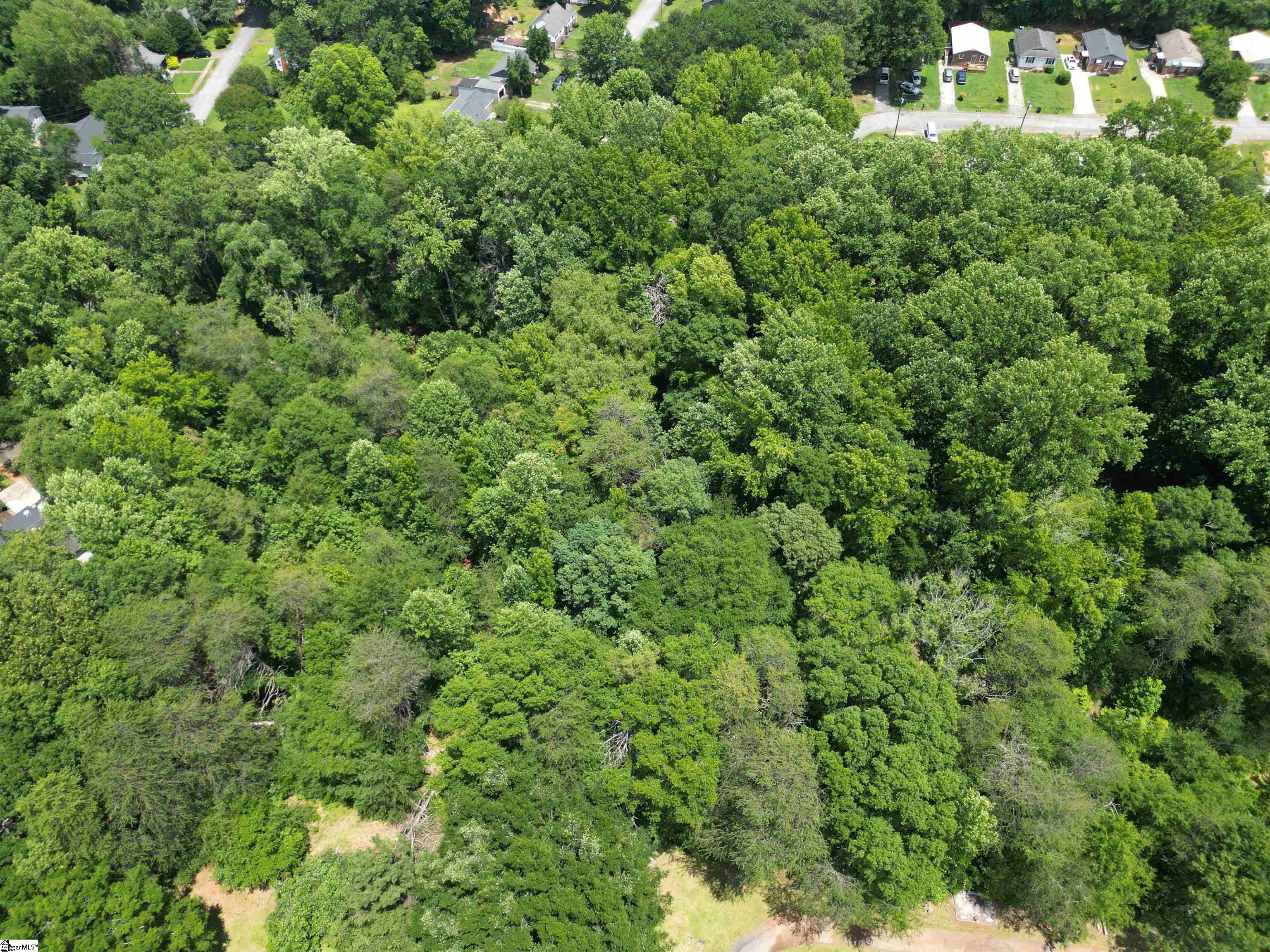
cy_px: 476
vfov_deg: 56.8
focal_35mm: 24
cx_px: 635
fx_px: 881
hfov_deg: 71.6
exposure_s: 1/1250
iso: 100
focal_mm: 6.72
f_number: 1.7
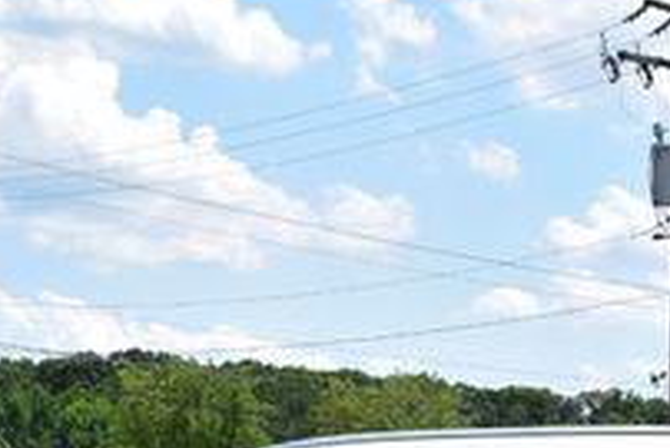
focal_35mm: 119
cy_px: 604
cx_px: 415
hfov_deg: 17.2
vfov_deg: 11.3
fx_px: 2208
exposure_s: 1/500
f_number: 11
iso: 320
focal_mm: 25
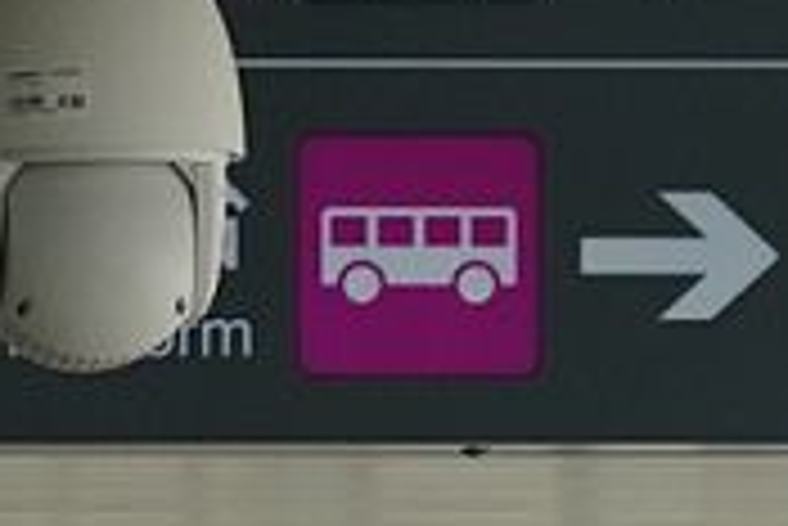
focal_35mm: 1202
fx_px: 26332
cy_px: 1124
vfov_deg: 1.1
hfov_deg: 1.7
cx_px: -1058
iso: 1600
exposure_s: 1/1250
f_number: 6.3
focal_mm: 175
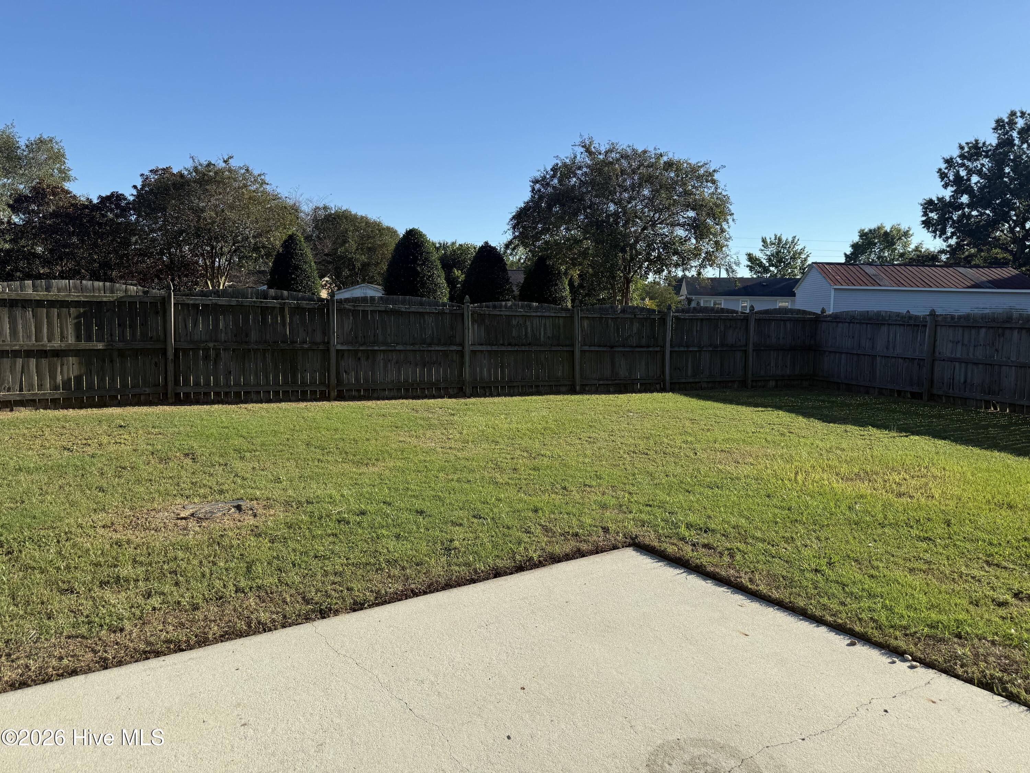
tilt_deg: -4.2
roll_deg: -2.3
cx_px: 515
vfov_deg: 56.8
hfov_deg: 71.6
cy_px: 386
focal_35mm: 24
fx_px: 714
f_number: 1.78
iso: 80
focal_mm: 6.76
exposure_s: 1/3145
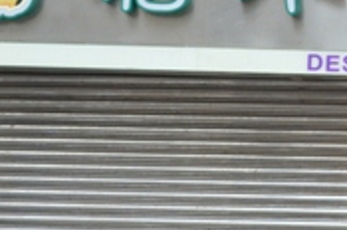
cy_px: -34
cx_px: 644
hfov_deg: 6.7
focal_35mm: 298
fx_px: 2867
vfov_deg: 4.6
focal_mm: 34
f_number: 4.5
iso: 400
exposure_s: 1/80
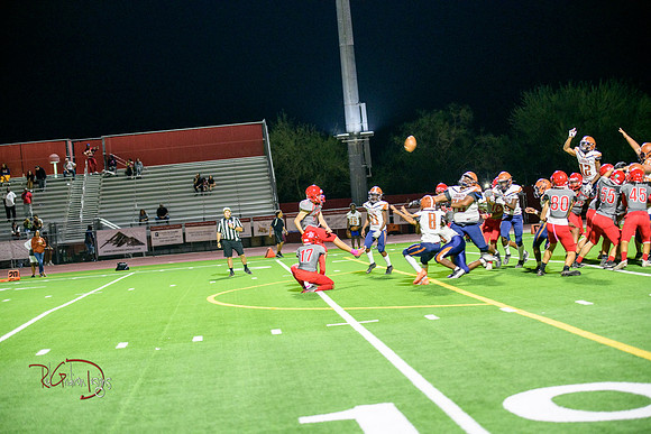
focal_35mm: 90
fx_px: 1628
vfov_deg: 15.2
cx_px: 326
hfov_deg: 22.6
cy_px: 217
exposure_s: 1/250
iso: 1600
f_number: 2.8
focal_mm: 90
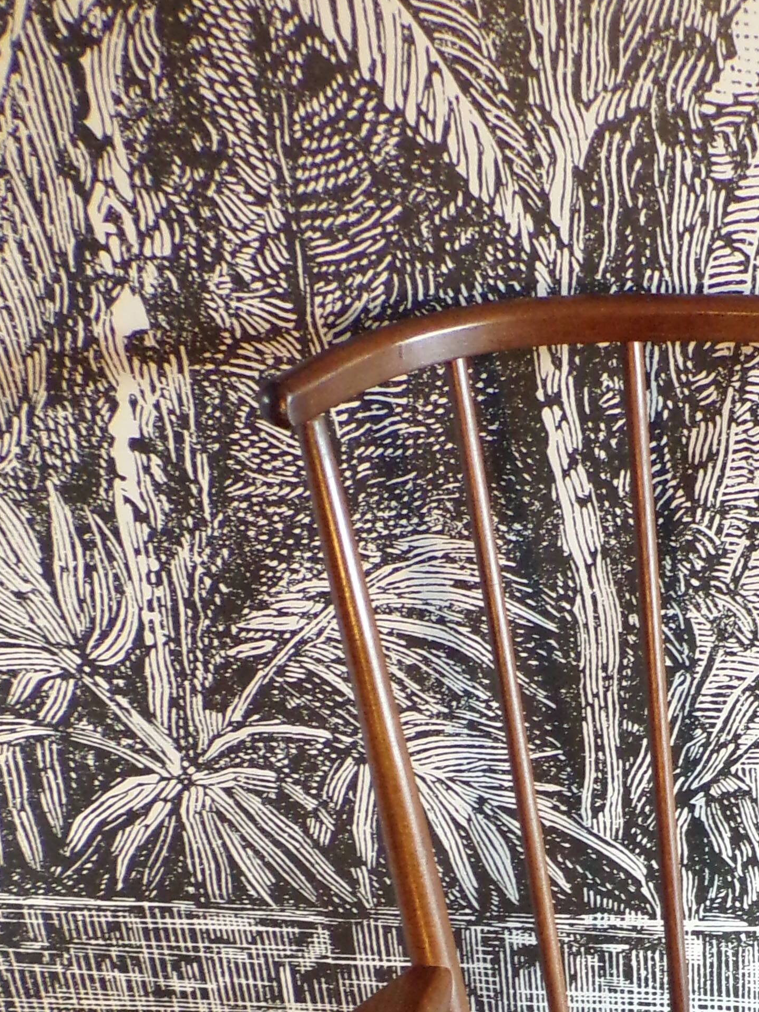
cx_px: 821
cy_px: 1038
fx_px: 1959
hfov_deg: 20.9
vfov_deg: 27.2
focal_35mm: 67
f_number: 3.1
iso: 323
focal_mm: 5
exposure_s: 1/17
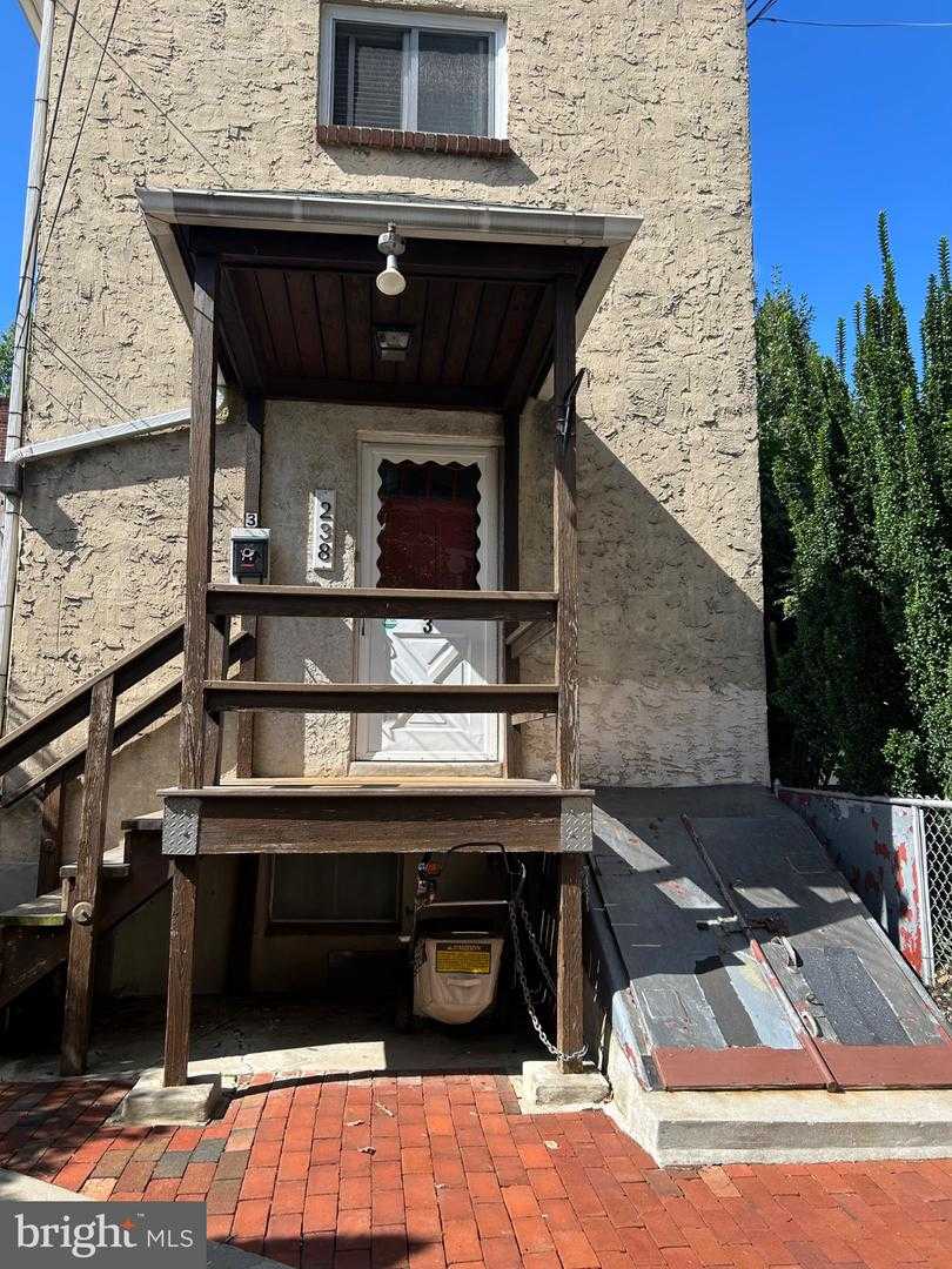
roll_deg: -0.9
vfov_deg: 67.3
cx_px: 476
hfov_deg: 53.1
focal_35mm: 26
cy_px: 634
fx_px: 953
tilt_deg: +7.4
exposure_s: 1/2045
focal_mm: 5.7
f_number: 1.5
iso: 50
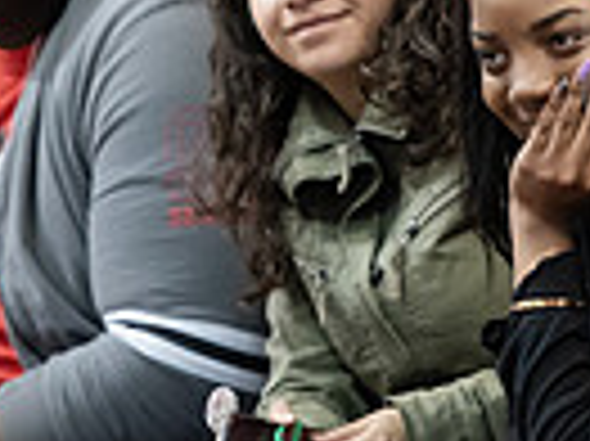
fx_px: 10149
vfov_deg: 2.5
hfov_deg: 3.3
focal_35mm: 596
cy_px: 277
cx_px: 446
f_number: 2.8
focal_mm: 140
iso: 4000
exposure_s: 1/200
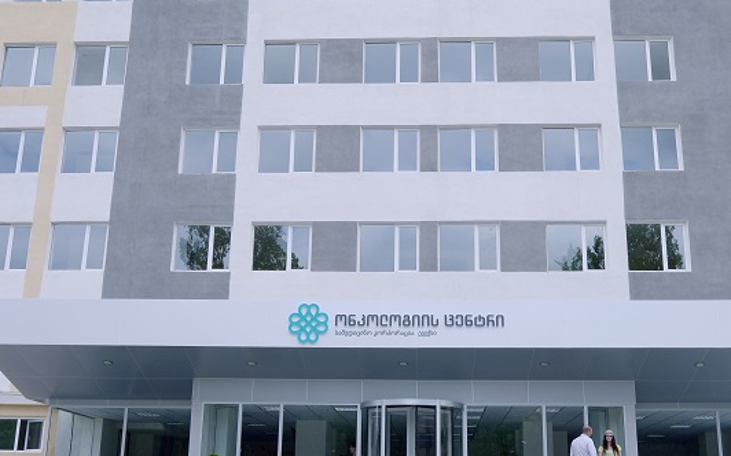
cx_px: 394
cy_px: 211
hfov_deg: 43.5
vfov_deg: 28.0
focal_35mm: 46
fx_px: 916
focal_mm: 24
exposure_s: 1/125
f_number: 11
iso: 100
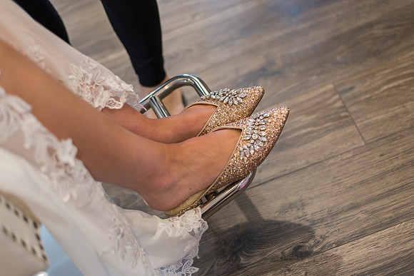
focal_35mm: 54
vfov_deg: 25.1
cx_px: 223
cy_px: 127
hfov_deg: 36.9
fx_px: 619
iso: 800
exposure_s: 1/250
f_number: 2
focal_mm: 50
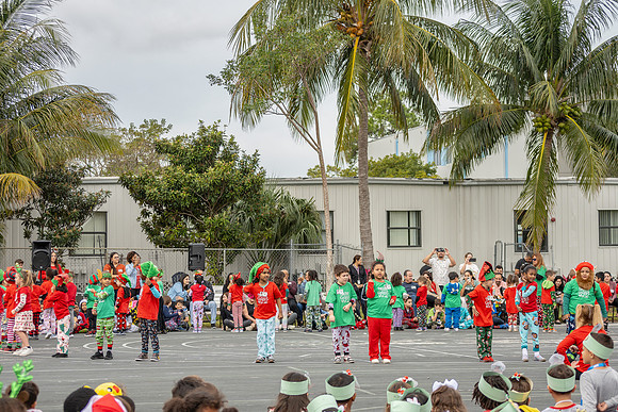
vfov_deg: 16.6
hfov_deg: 24.6
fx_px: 1417
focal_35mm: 82
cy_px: 206
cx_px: 309
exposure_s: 1/250
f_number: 5.6
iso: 110
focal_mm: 55
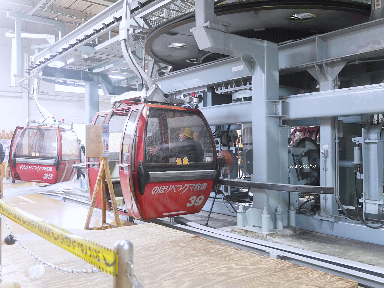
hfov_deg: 53.9
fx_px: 377
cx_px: 192
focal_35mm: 34
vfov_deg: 41.8
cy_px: 144
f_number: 2.8
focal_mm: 17
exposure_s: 1/60
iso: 2500
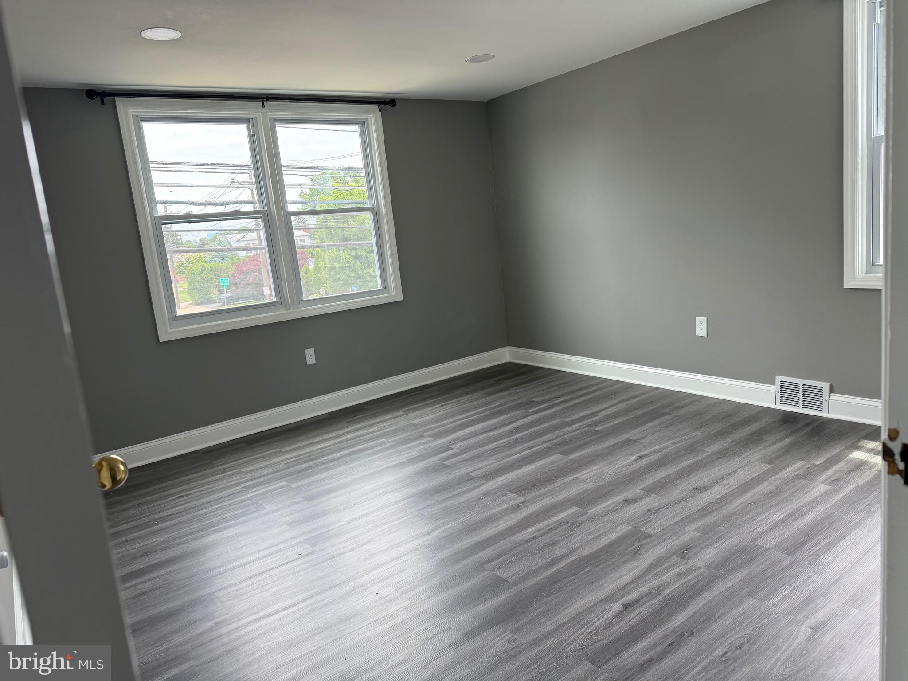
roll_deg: +5.5
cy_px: 340
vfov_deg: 56.8
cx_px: 454
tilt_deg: -8.7
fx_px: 630
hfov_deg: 71.6
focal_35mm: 24
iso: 100
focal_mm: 6.76
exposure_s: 1/235
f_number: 1.78
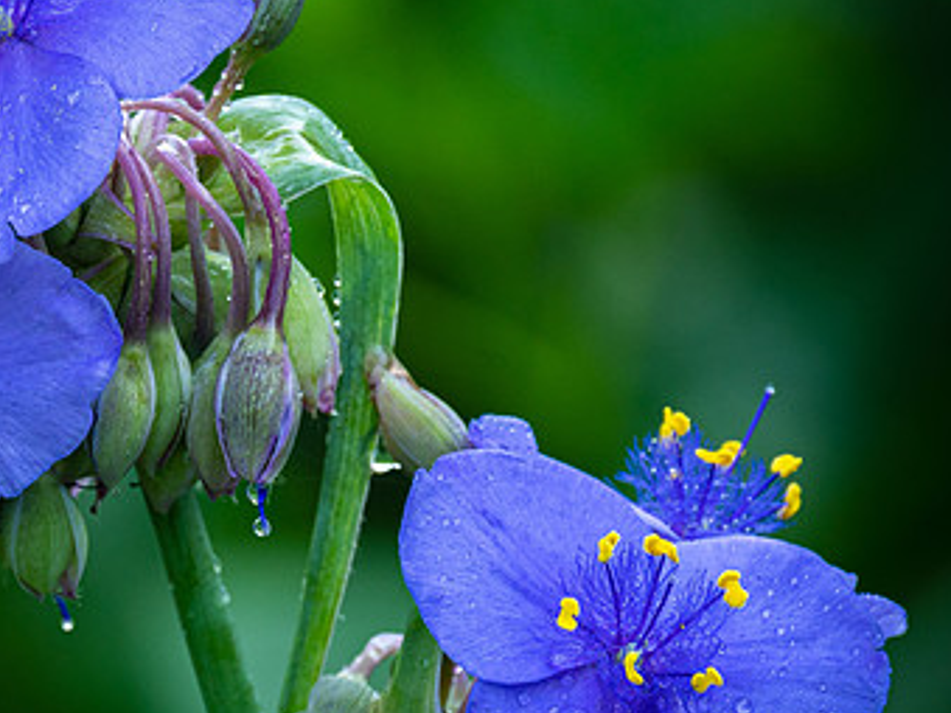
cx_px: 152
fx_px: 18922
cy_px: 348
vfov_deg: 2.2
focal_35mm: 689
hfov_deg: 2.9
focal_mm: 240
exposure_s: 1/40
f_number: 11
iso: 400
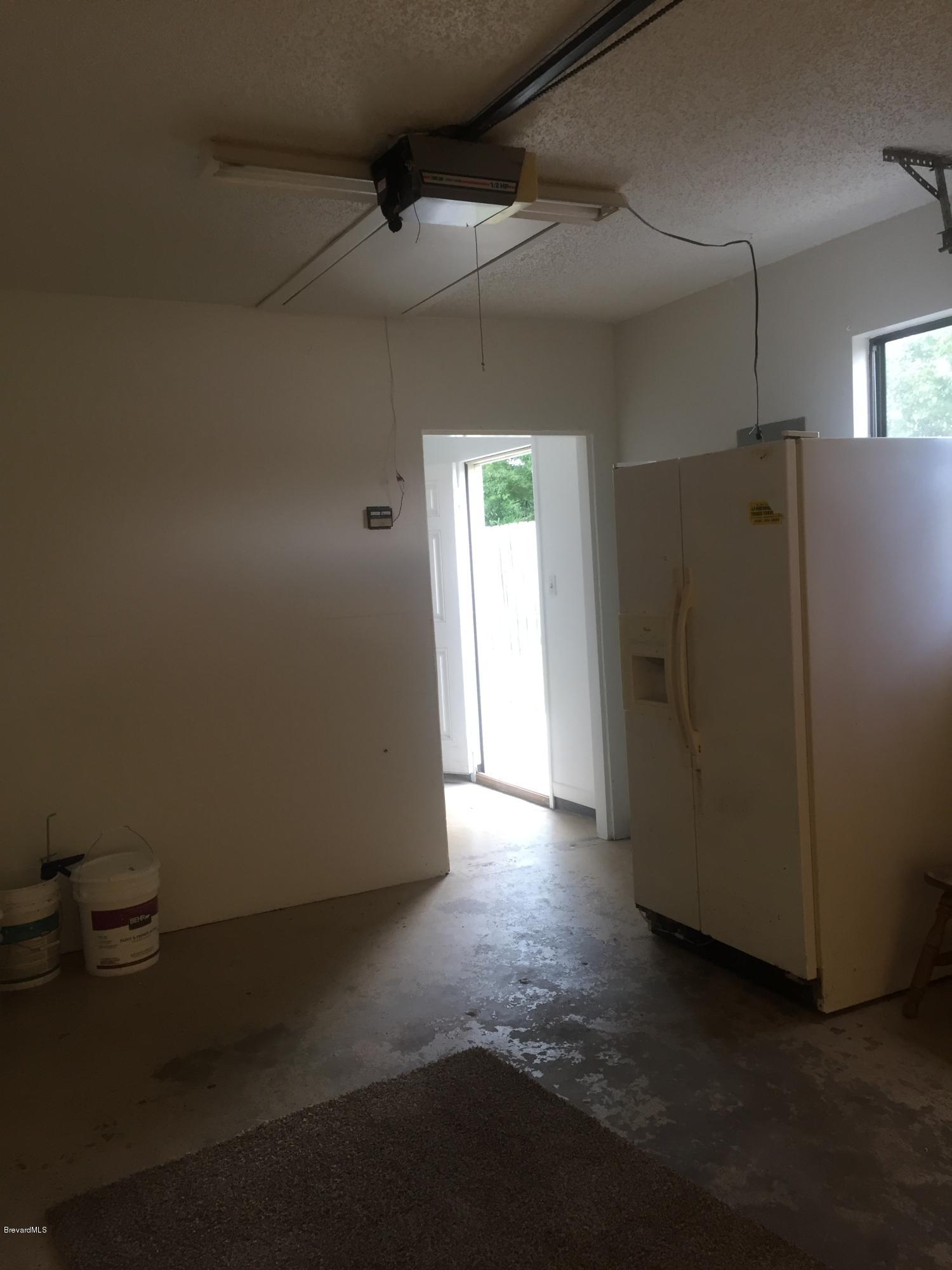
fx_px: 1063
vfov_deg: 61.7
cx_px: 476
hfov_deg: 48.2
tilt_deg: -4.6
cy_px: 635
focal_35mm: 29
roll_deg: +3.6
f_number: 2.2
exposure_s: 1/33
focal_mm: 4.15
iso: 40
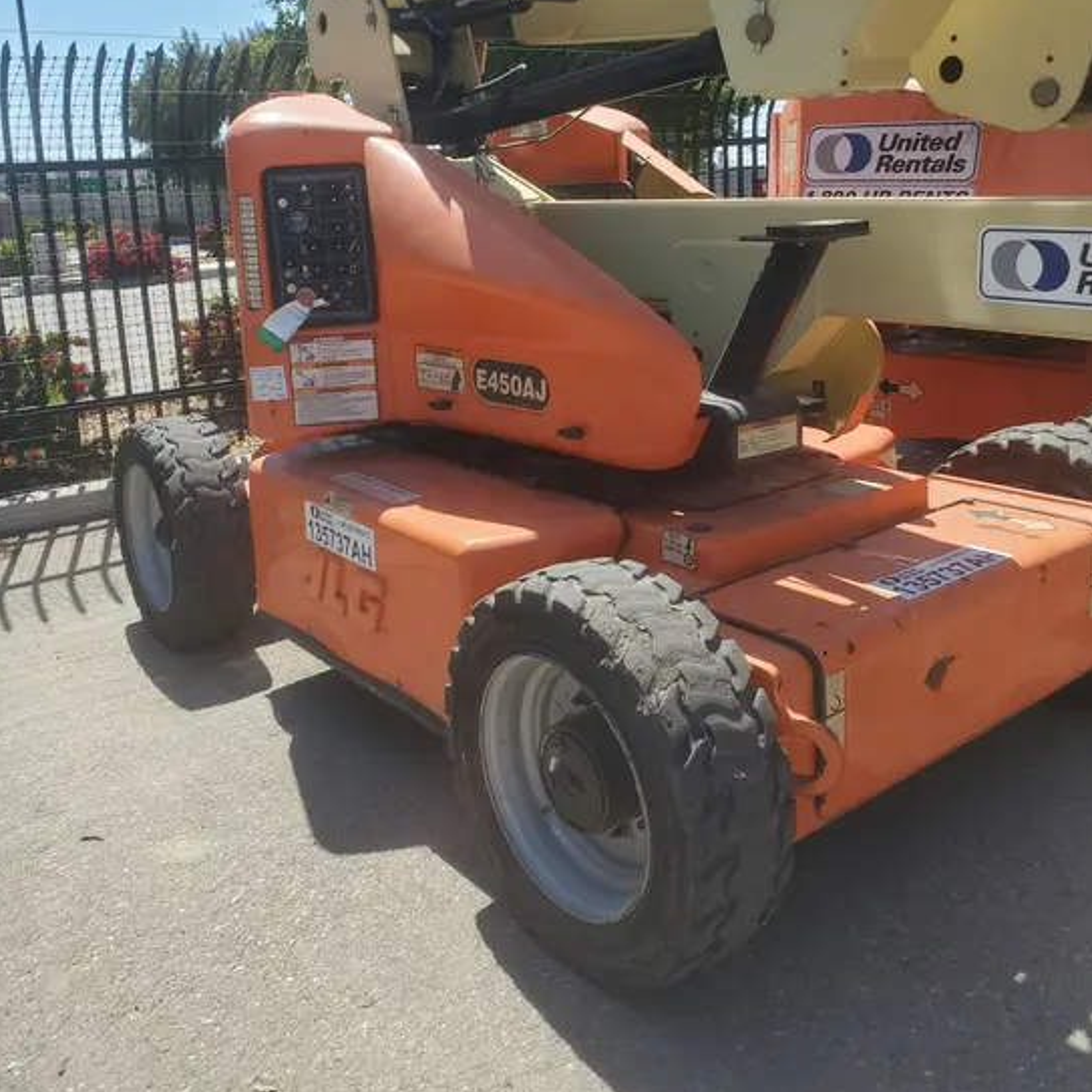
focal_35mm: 31
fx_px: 1106
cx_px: 545
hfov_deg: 52.5
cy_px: 391
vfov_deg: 51.8
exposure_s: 1/1036
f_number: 2.4
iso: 50
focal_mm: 4.3
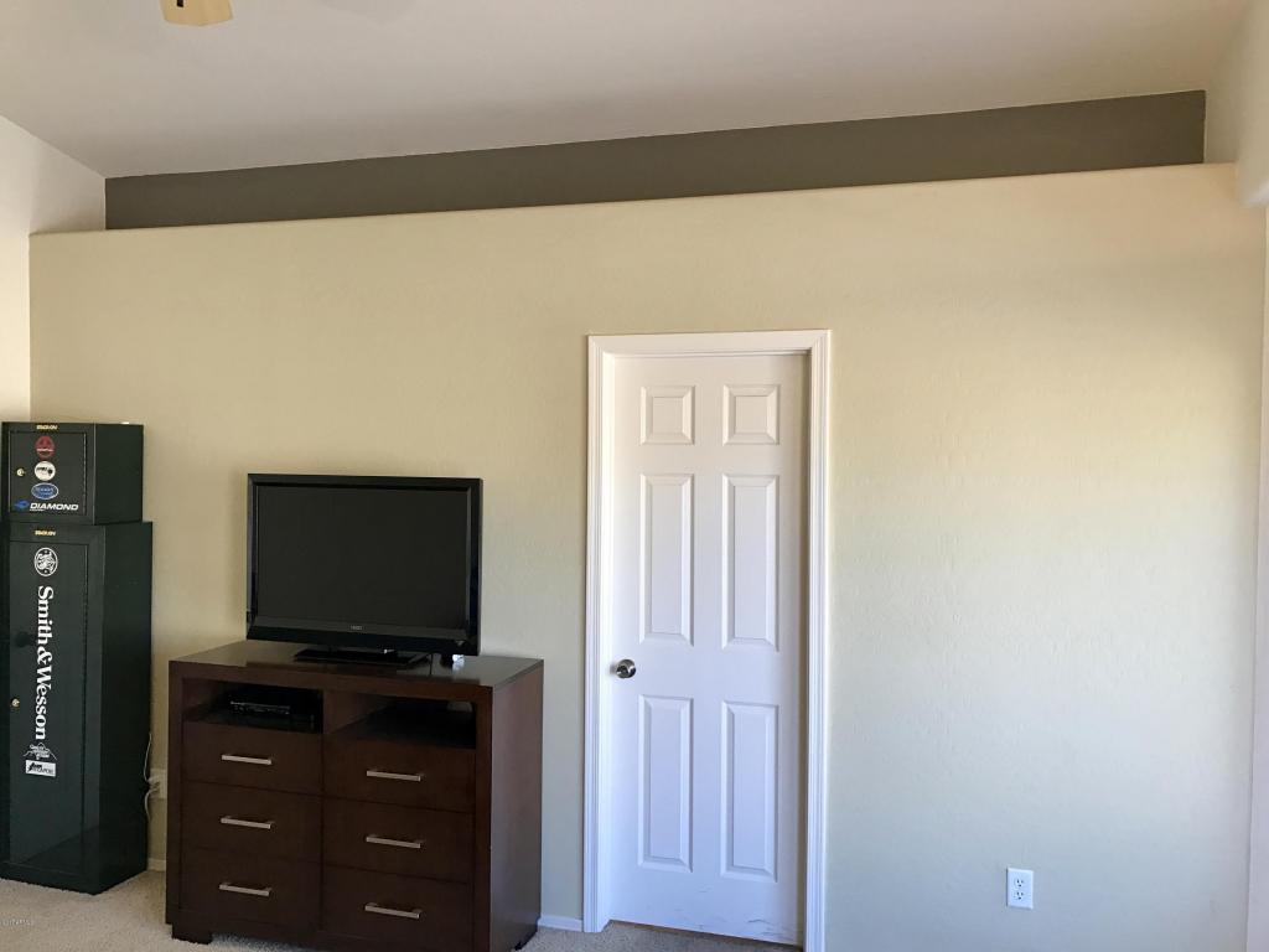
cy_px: 476
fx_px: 1026
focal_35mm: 28
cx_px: 634
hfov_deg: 63.4
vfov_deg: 49.7
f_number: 1.8
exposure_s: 1/40
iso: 25
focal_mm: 3.99
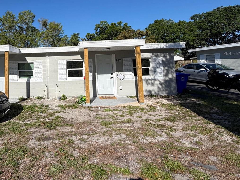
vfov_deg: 59.0
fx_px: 153
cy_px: 53
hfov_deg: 70.7
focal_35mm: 22
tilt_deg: +2.4
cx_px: 57
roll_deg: +1.4
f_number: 2.2
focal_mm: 2.22
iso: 25
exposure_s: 1/1167
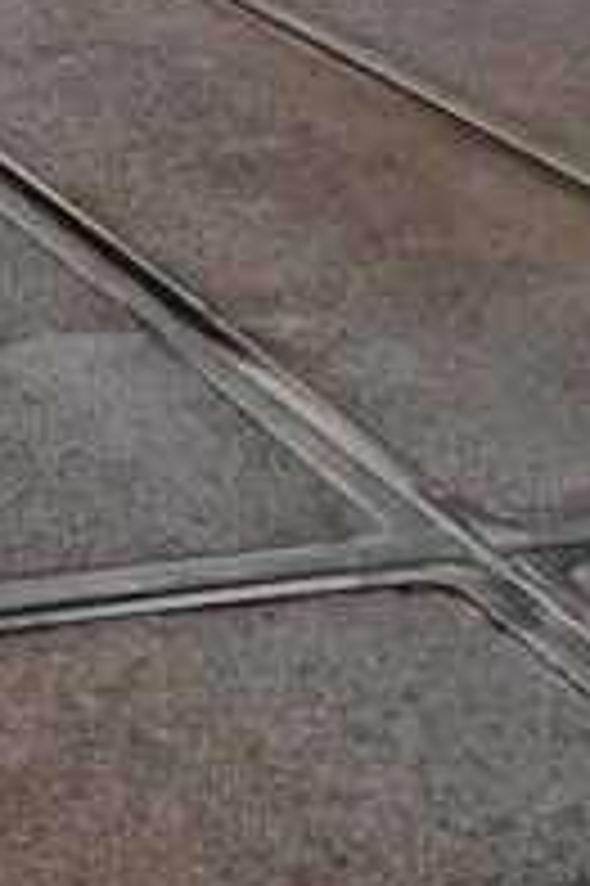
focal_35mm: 146
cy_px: -1142
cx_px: -293
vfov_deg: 11.8
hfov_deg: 9.1
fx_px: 3595
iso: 50
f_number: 1.8
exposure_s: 1/1700
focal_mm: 6.4
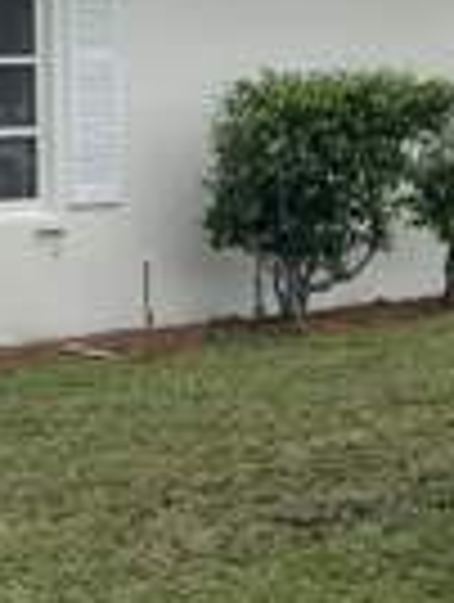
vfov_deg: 16.4
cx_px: -13
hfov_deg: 12.3
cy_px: 117
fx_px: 2074
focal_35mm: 119
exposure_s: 1/3003
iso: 32
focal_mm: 5.1
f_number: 1.6
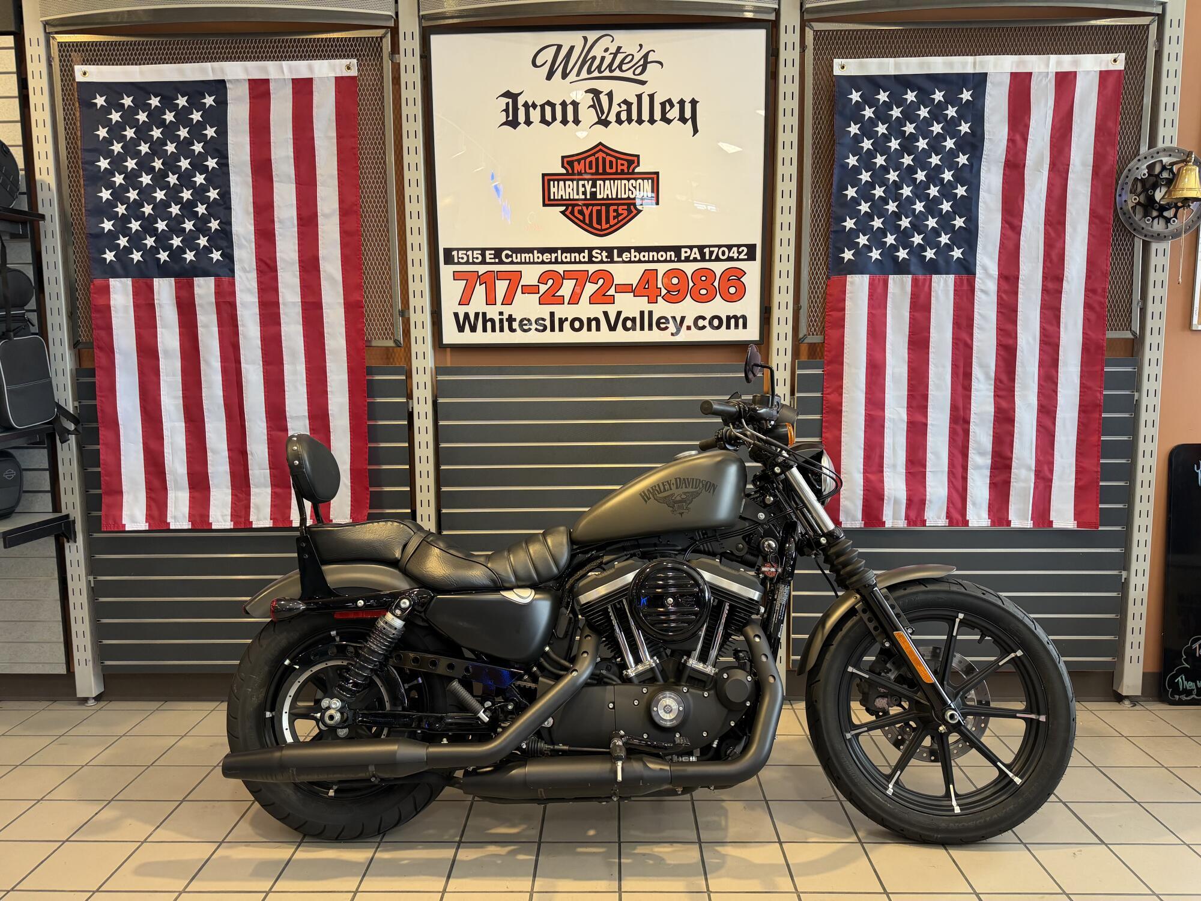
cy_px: 450
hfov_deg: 71.6
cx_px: 600
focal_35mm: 24
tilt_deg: -7.3
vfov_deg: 56.8
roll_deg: +0.3
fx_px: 833
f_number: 1.78
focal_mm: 6.76
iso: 200
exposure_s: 1/120
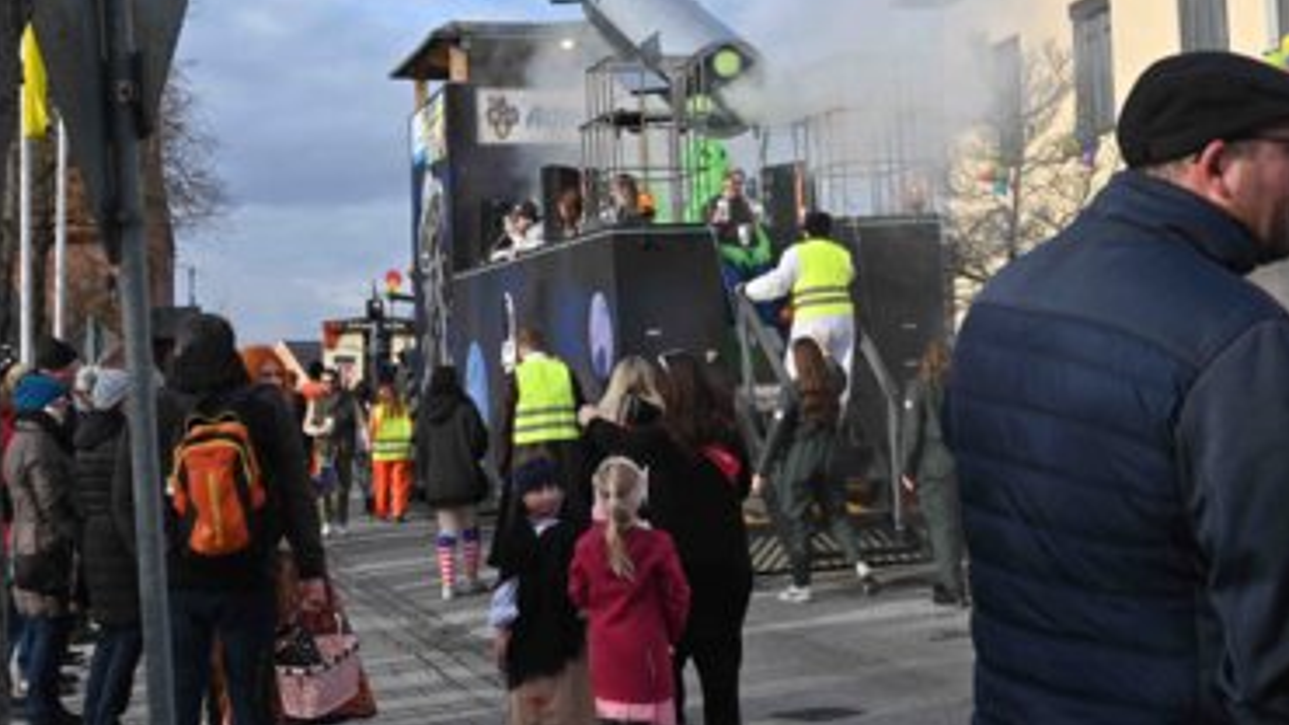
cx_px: 610
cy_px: 268
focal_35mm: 52
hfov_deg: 39.9
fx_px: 1777
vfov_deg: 23.0
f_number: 16
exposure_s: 1/1000
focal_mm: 46
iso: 2500
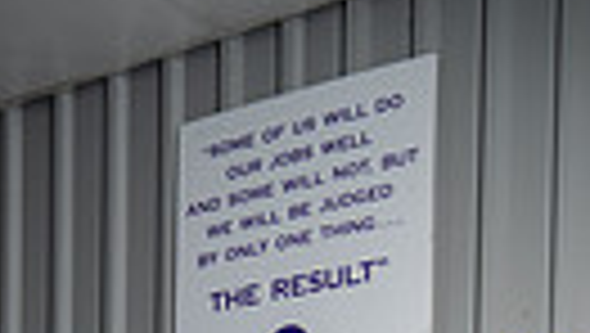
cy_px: 976
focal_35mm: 101
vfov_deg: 9.6
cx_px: 311
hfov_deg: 21.1
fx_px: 1582
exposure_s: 1/250
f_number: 5.6
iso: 200
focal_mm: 28
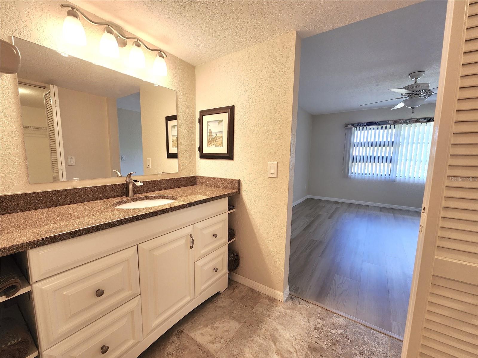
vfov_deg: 89.9
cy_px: 179
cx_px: 239
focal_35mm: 13
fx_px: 180
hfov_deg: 106.2
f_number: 2.2
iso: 160
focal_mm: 2.2
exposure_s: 1/60
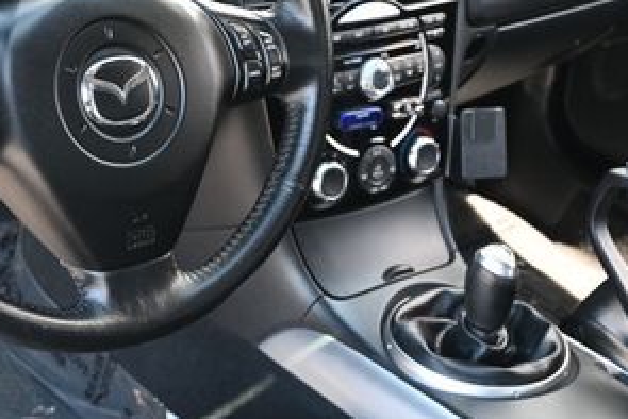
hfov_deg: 30.7
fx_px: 1134
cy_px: 198
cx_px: 204
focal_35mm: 65
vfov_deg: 20.9
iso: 640
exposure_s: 1/125
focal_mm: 20
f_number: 3.8
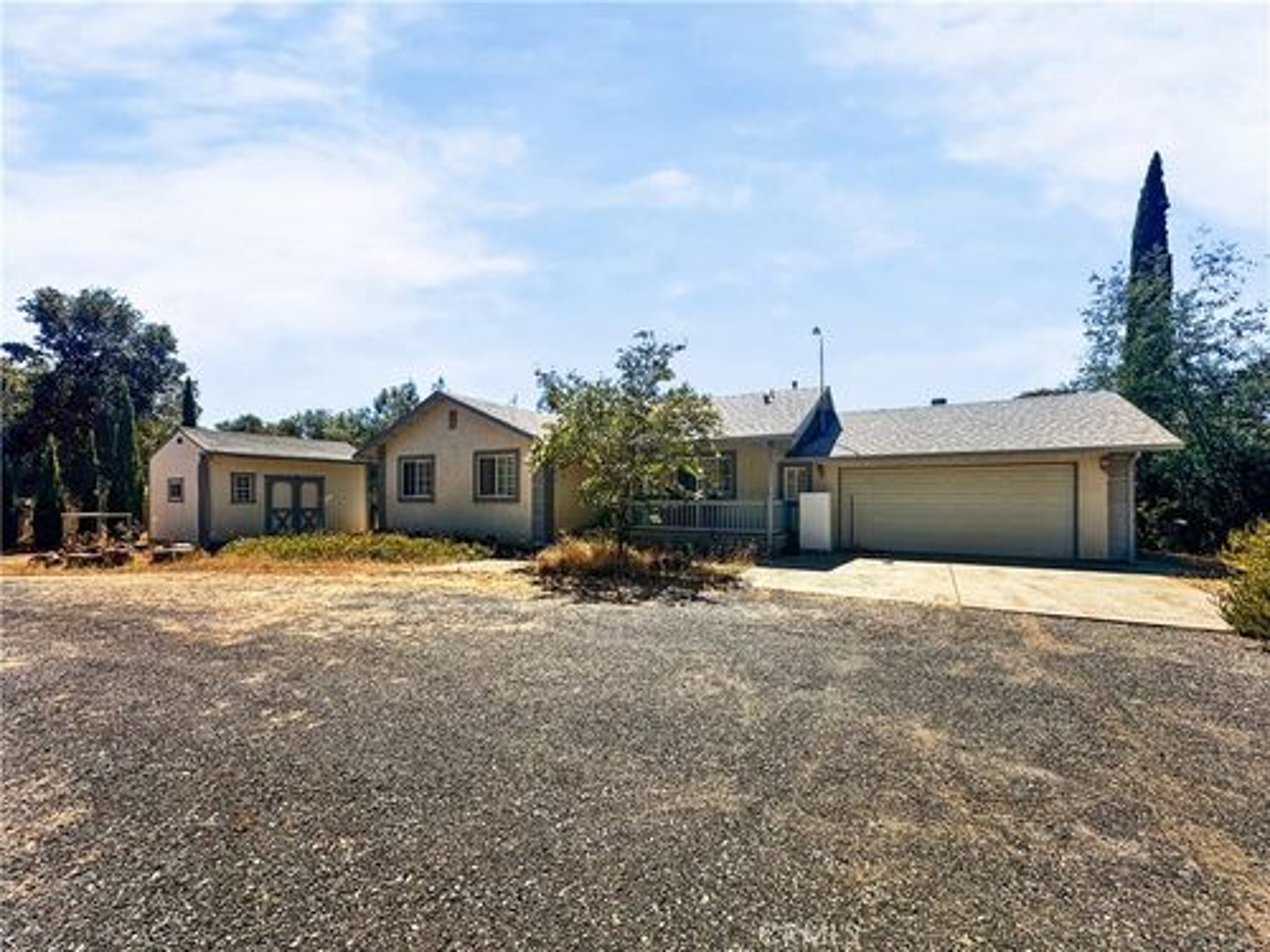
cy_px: 476
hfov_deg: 102.1
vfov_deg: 85.7
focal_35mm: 14
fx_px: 514
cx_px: 635
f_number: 2.2
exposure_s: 1/1800
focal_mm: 2.22
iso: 50
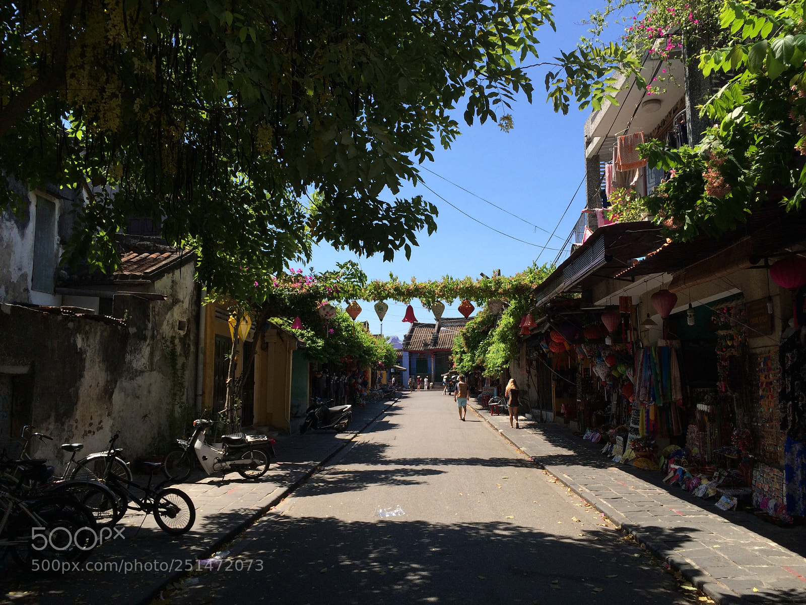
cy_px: 302
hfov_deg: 61.7
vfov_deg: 48.2
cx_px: 403
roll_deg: +0.1
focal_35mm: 29
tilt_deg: +7.9
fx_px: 675
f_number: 2.2
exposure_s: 1/1466
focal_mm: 4.15
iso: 32
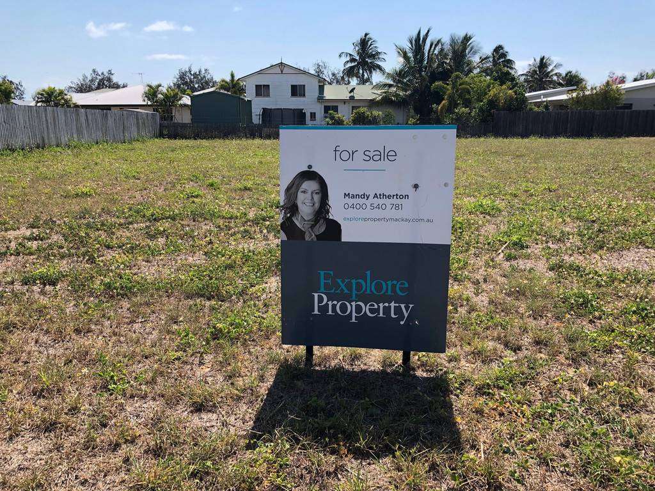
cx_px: 328
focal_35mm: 28
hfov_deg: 63.4
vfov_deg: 49.7
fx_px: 530
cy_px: 246
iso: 20
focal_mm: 3.99
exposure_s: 1/1412
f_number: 1.8
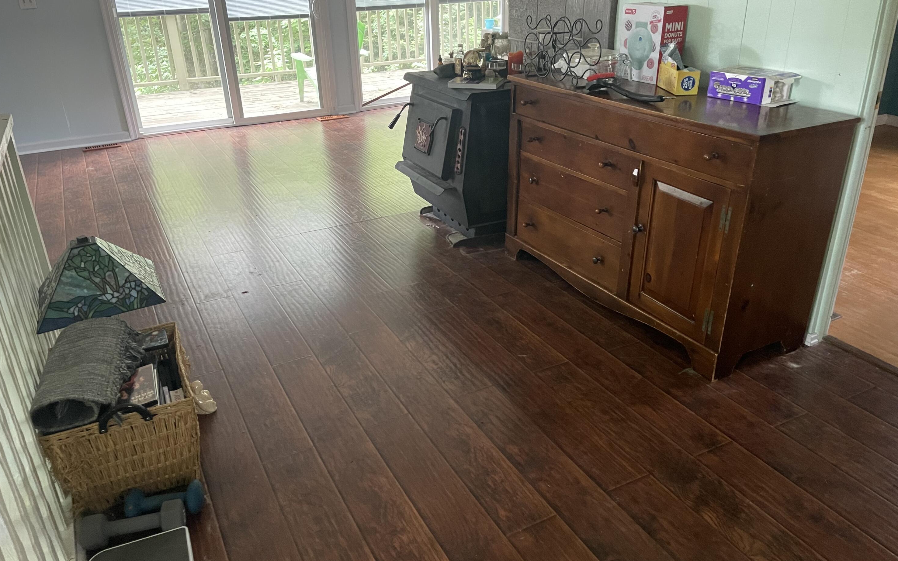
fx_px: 685
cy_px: 279
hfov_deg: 66.5
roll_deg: +1.8
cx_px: 452
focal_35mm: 28
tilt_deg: -25.6
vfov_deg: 44.5
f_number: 1.6
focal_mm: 5.1
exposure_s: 1/38
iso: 640
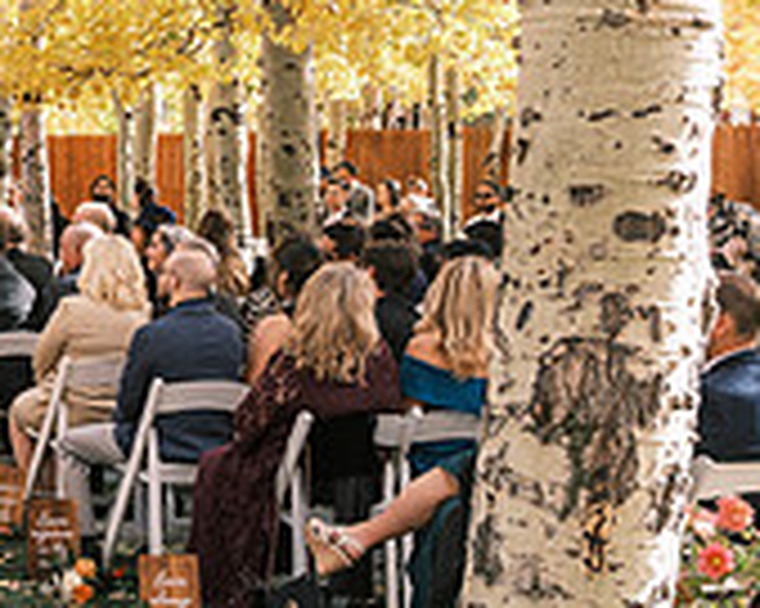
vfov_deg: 17.6
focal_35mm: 87
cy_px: 160
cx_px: -270
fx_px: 1956
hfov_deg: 19.9
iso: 160
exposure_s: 1/500
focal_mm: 18
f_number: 2.8
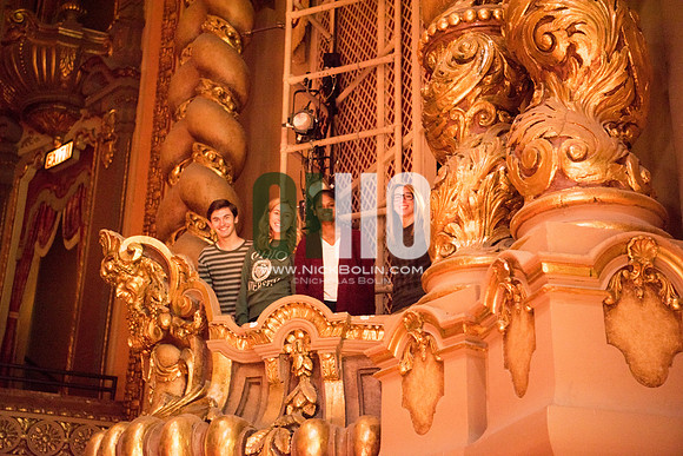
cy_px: 228
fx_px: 1101
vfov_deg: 23.4
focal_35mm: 58
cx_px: 342
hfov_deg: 34.5
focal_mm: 58
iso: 800
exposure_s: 1/80
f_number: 2.8
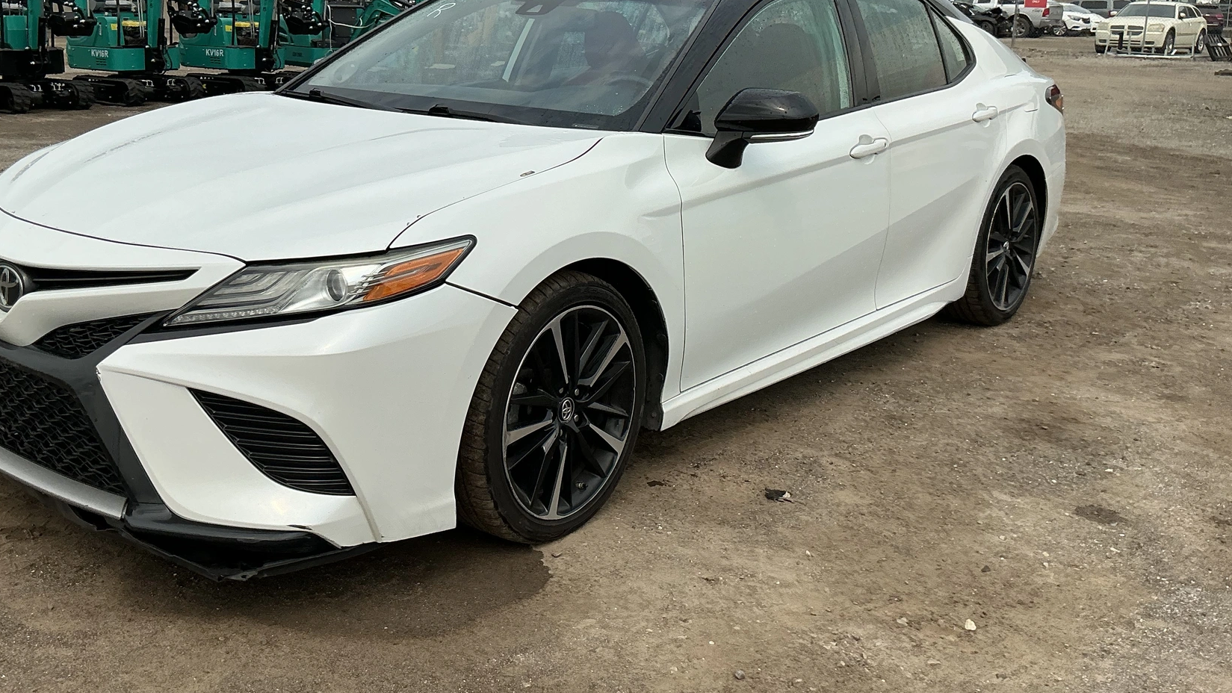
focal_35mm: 37
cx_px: 510
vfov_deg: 31.7
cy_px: 221
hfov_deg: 53.7
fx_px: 1209
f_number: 1.8
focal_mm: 3
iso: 25
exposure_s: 1/2320
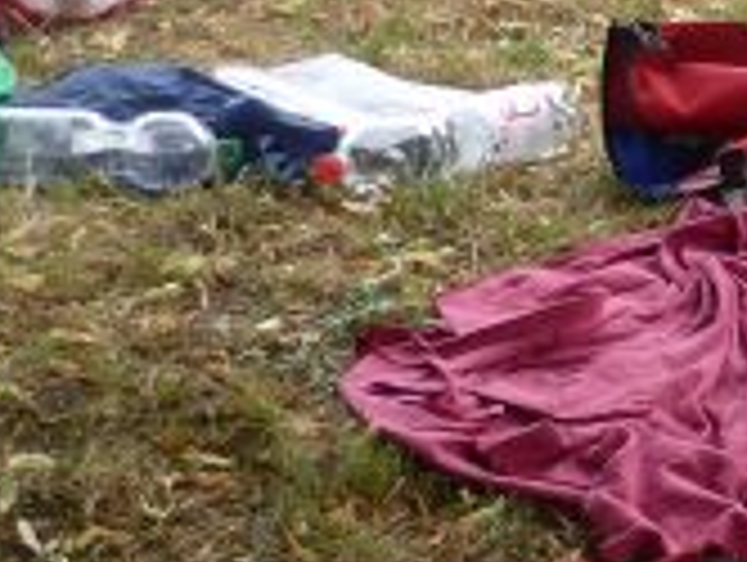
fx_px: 3328
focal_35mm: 154
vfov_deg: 9.6
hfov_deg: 12.4
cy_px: -31
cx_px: 950
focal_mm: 4.3
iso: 100
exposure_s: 1/320
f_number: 3.3
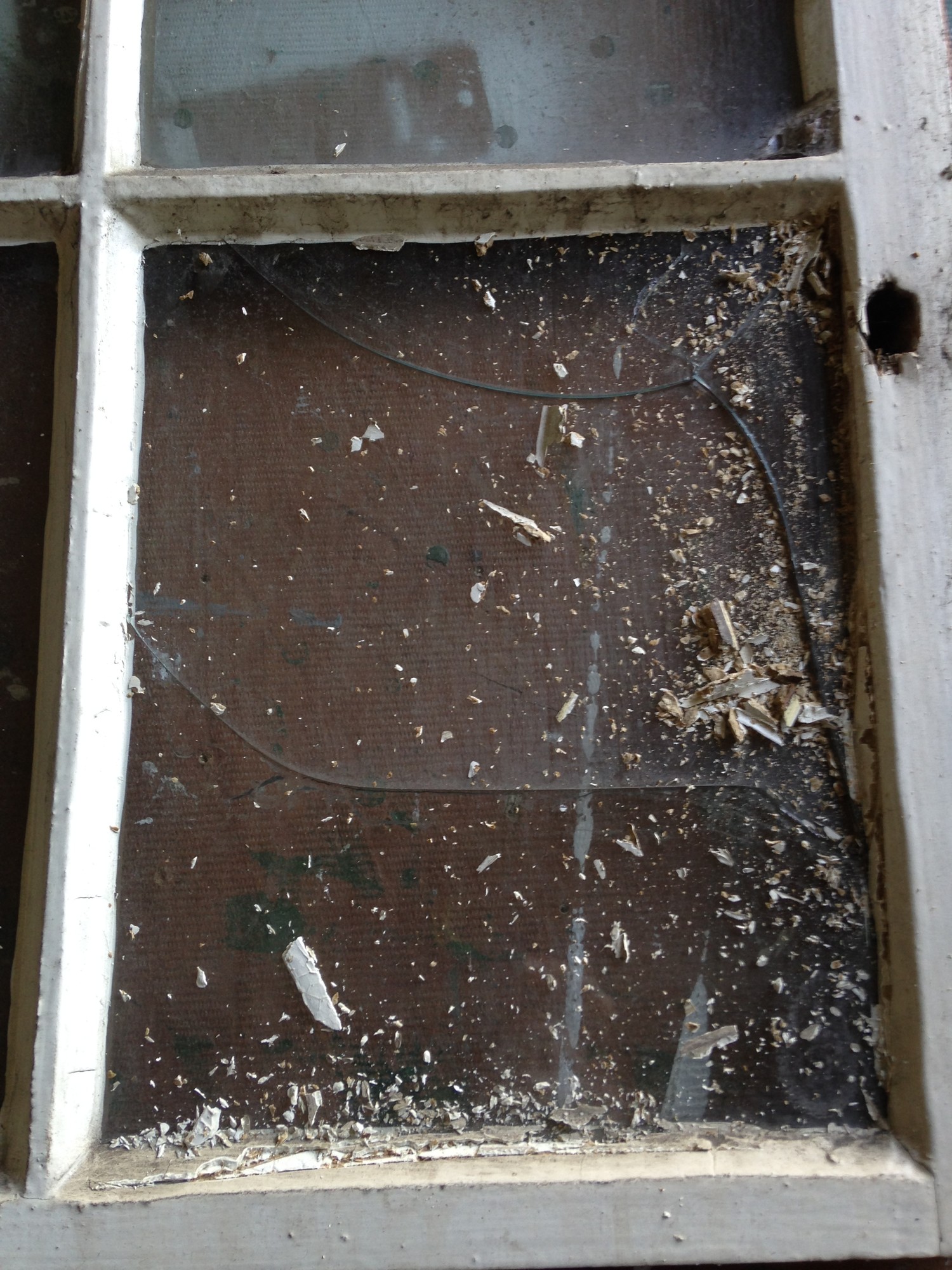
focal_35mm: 33
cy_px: 635
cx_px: 476
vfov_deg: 55.4
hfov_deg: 42.9
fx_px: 1210
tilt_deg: -76.8
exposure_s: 1/20
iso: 50
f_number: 2.4
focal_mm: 4.12
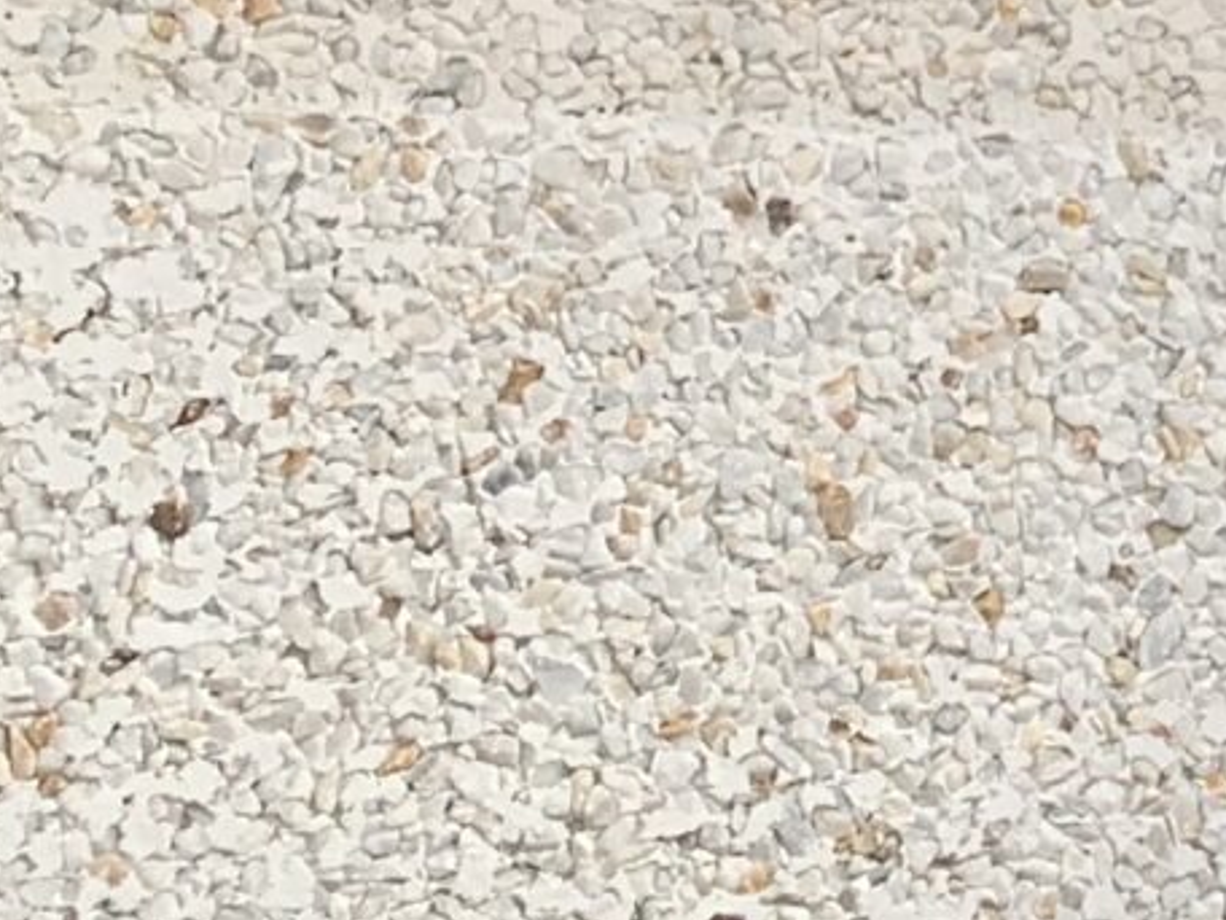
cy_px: -1173
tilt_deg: +32.6
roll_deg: +9.3
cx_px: 2820
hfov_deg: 11.5
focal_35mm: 146
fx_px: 5171
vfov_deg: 9.3
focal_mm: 4.25
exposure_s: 1/193
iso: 25
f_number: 1.8
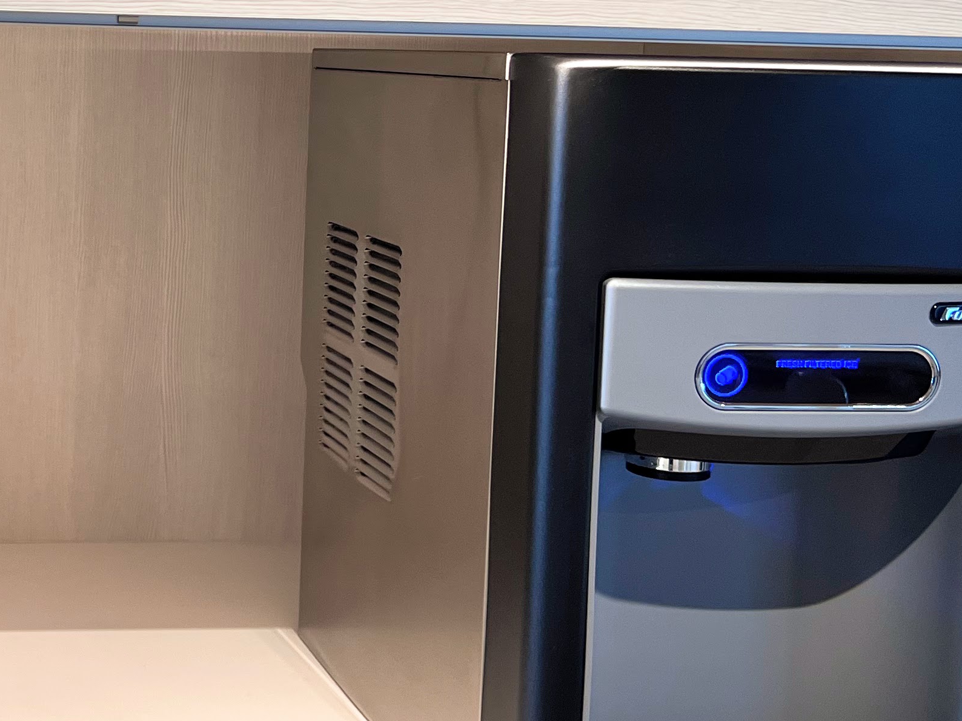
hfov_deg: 27.6
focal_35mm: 66
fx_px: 1834
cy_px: 187
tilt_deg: -4.1
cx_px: -12
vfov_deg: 22.1
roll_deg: -0.8
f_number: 1.5
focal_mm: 5.7
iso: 64
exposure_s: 1/60
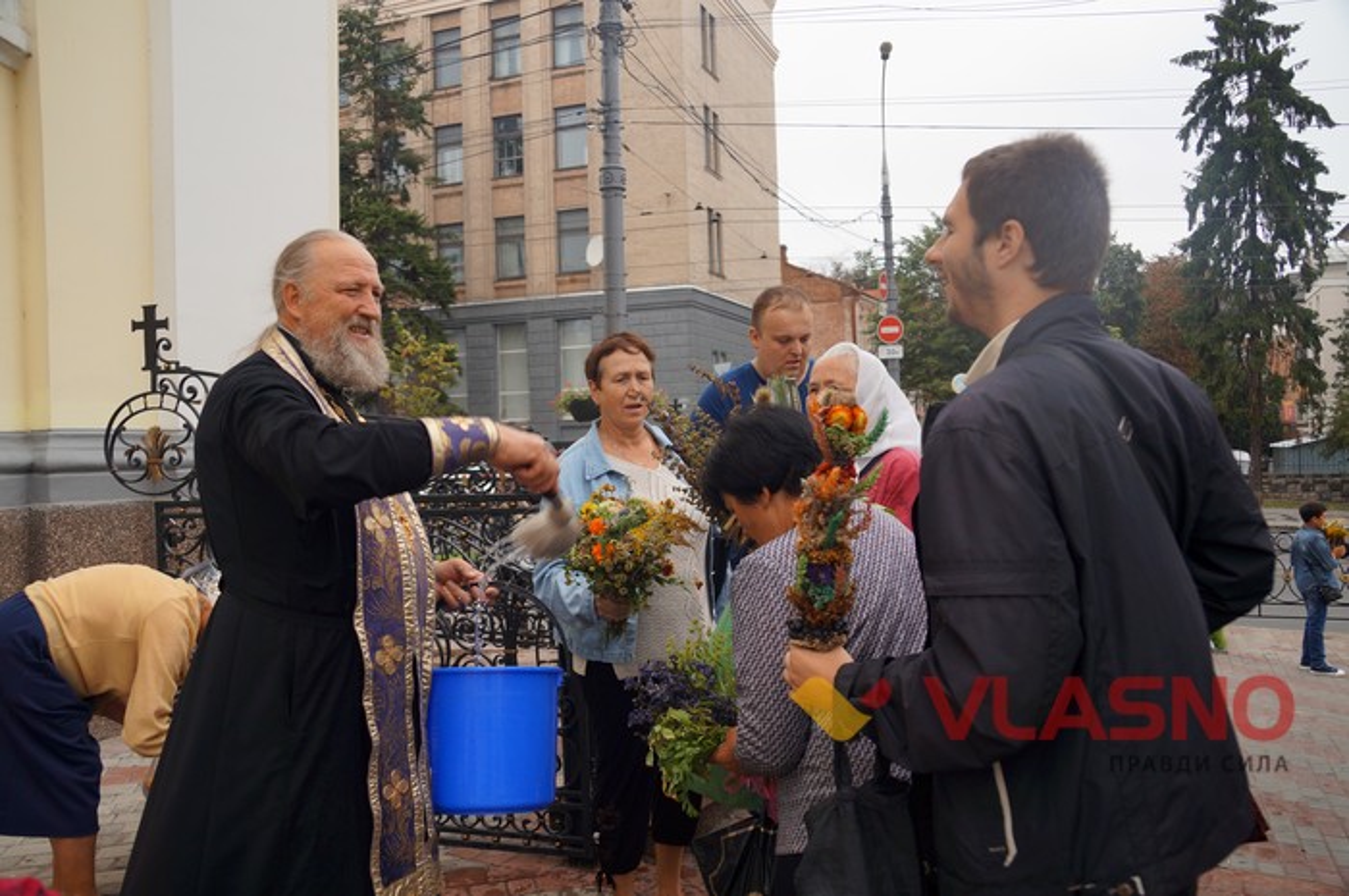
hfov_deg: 62.0
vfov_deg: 43.5
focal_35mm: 30
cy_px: 448
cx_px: 674
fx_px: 1123
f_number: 4
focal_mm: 20
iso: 100
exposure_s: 1/200
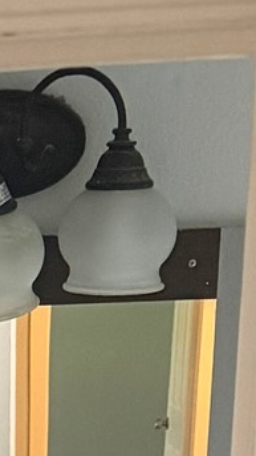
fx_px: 1882
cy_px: 1220
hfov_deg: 7.5
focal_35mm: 156
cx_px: -259
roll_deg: +2.2
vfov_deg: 10.8
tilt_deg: -27.9
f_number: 1.78
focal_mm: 6.76
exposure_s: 1/60
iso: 400
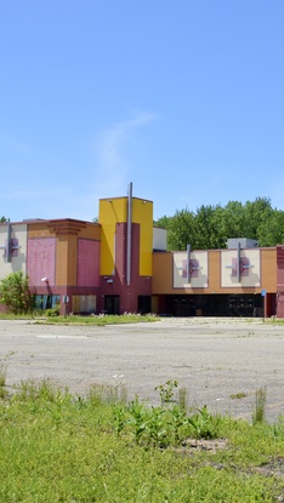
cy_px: 254
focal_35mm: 51
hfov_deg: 23.2
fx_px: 679
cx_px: 235
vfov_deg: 40.7
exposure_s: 1/250
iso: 100
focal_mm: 21
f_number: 8
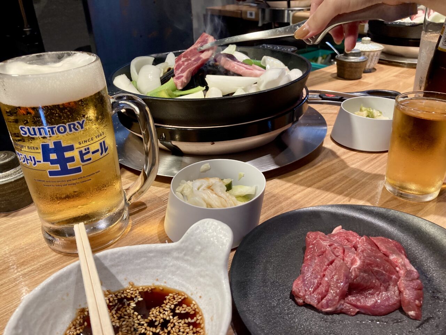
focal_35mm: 28
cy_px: 168
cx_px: 223
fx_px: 361
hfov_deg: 63.4
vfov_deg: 49.7
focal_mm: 3.99
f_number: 1.8
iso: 80
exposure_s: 1/50
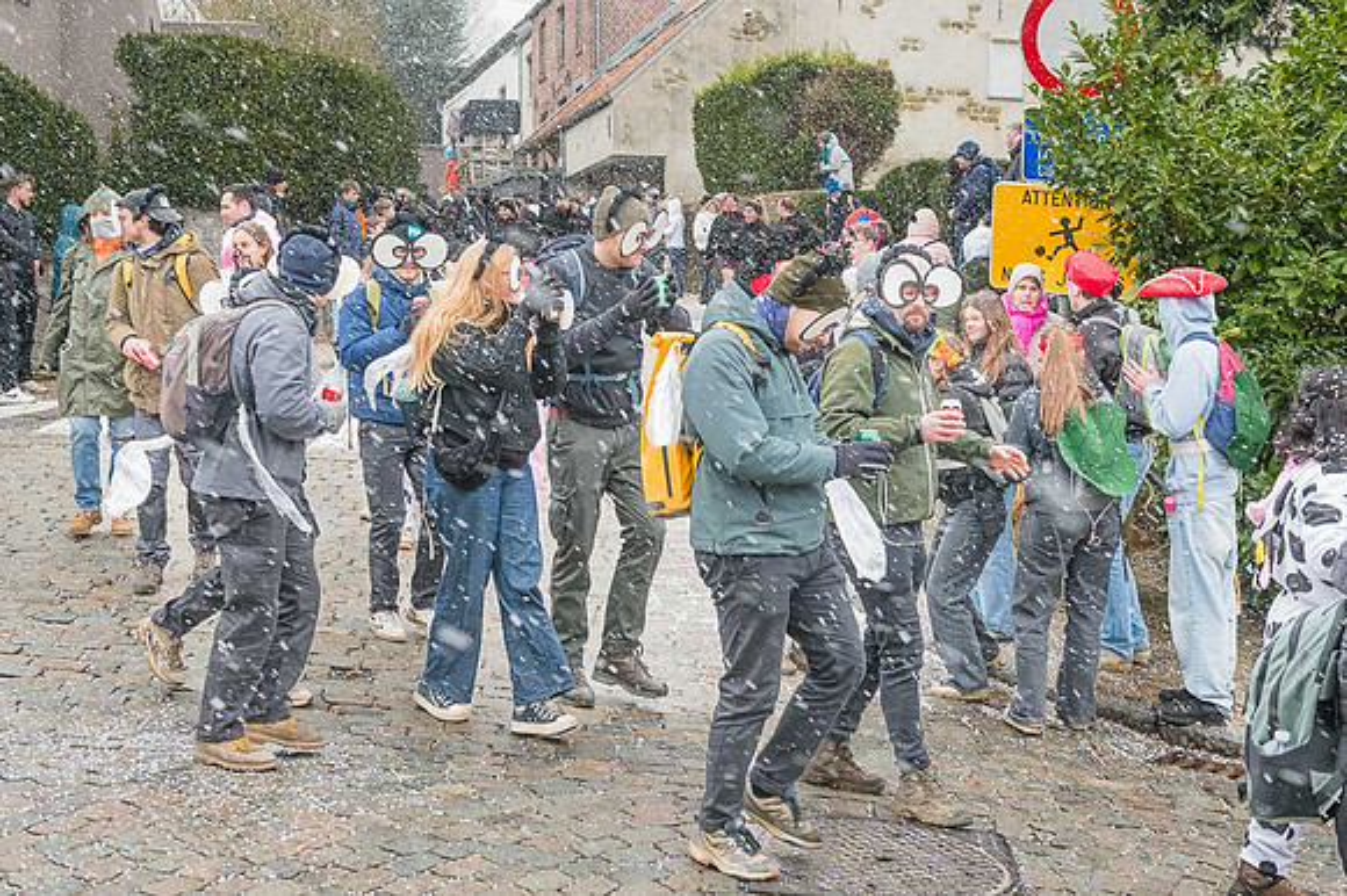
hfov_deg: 41.1
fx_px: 1795
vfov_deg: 28.0
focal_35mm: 48
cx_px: 674
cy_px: 448
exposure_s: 1/125
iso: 1600
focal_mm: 48
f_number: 5.6
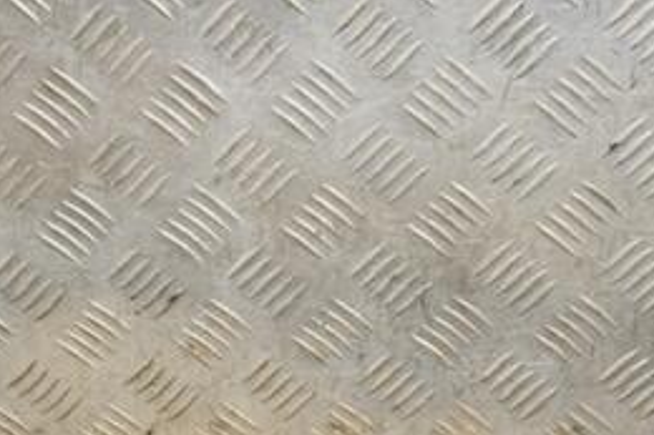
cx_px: 342
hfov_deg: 21.0
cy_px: 380
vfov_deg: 14.0
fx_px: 1761
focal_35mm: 97
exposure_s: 1/125
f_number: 5
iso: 800
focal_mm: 28
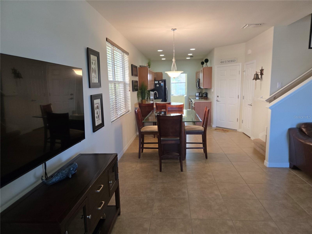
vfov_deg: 58.9
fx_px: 207
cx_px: 156
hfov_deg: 73.9
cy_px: 117
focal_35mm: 23
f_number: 1.8
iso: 250
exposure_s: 1/120
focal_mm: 5.4
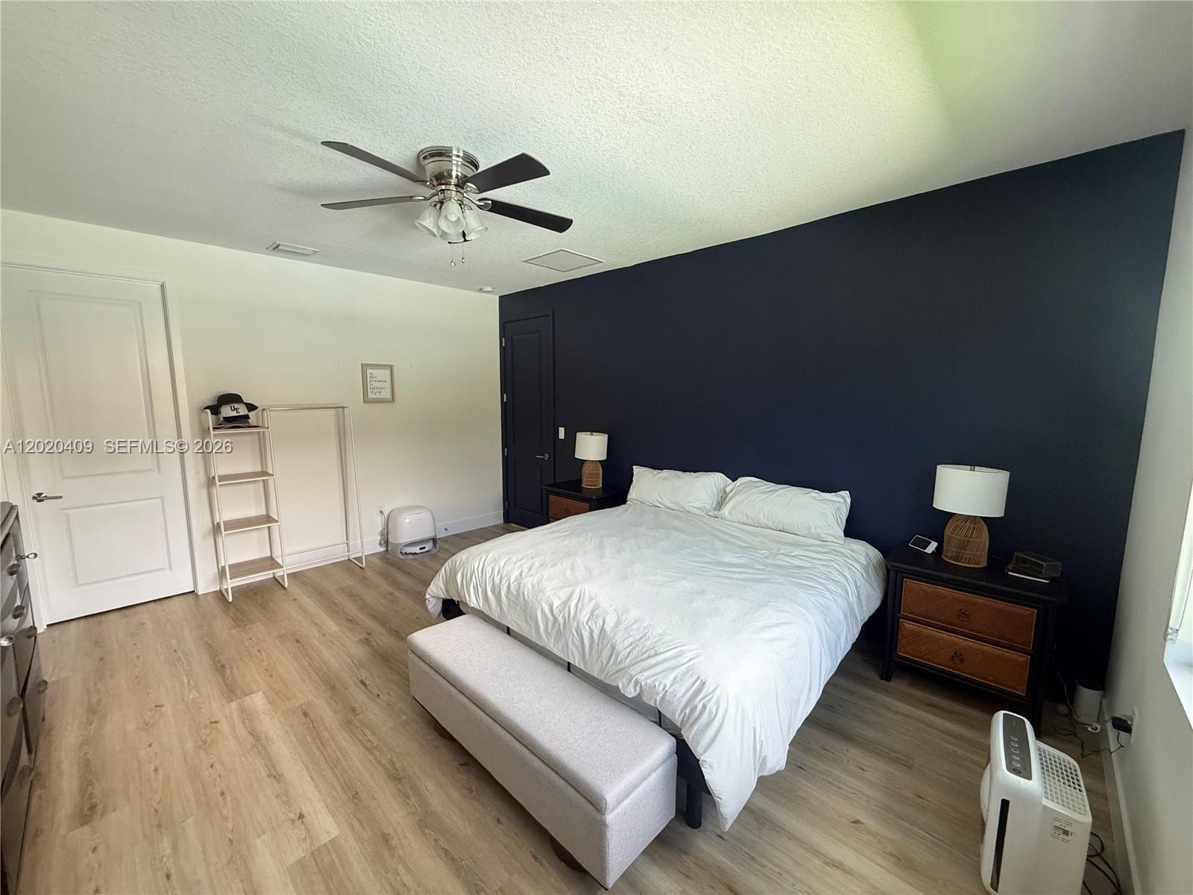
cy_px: 448
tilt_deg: -6.4
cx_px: 596
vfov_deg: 85.7
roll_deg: -0.3
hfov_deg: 102.1
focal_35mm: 14
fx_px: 482
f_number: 2.2
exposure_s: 1/99
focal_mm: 2.22
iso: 320
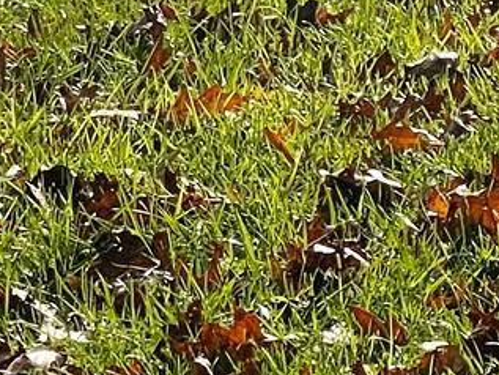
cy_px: -723
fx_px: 5956
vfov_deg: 3.5
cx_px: 346
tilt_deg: -6.0
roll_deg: -0.3
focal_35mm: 413
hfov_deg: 4.8
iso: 20
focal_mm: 7.5
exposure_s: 1/1980
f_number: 2.2
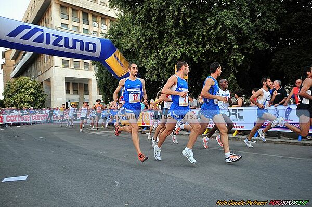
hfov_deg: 73.8
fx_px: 208
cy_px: 104
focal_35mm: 24
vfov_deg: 53.1
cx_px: 156
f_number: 2.8
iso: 400
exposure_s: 1/400
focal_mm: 24
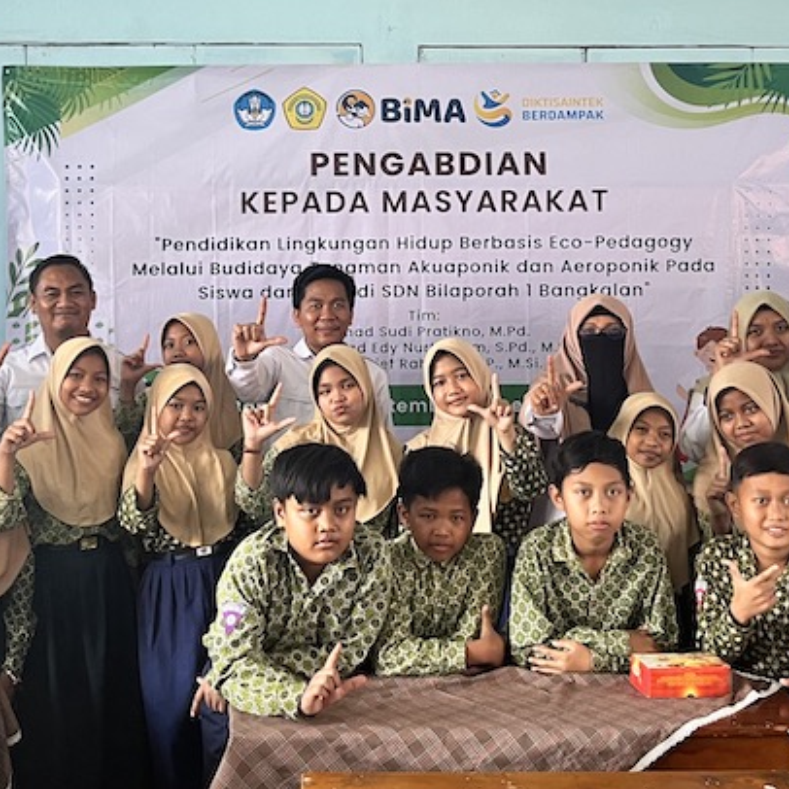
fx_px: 1315
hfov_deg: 33.4
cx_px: 350
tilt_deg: +0.7
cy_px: 265
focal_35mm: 51
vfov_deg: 33.1
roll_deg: +0.2
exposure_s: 1/60
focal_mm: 5.1
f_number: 1.6
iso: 125
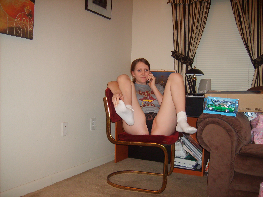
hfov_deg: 52.6
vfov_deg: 40.7
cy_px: 98
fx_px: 266
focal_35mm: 35
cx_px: 132
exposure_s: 1/45
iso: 100
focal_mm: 5.8
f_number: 2.8
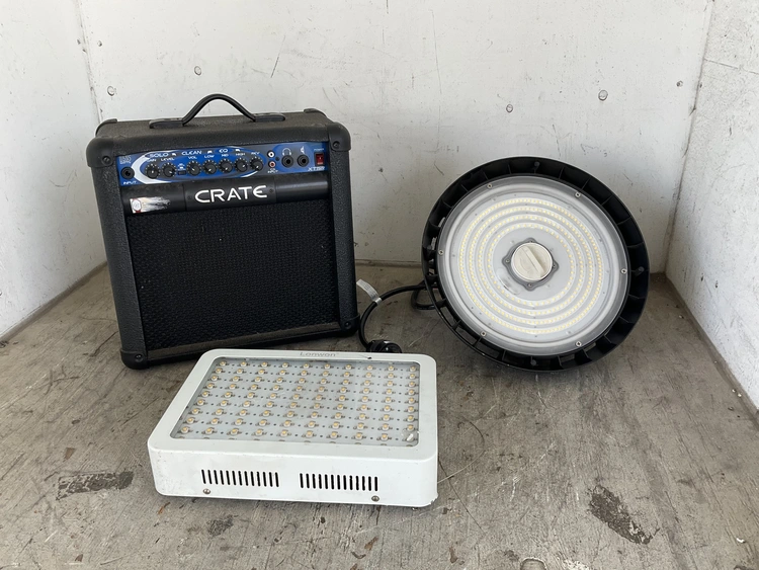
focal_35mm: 29
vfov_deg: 48.3
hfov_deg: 61.6
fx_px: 636
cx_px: 380
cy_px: 285
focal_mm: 3
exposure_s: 1/122
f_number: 1.8
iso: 25
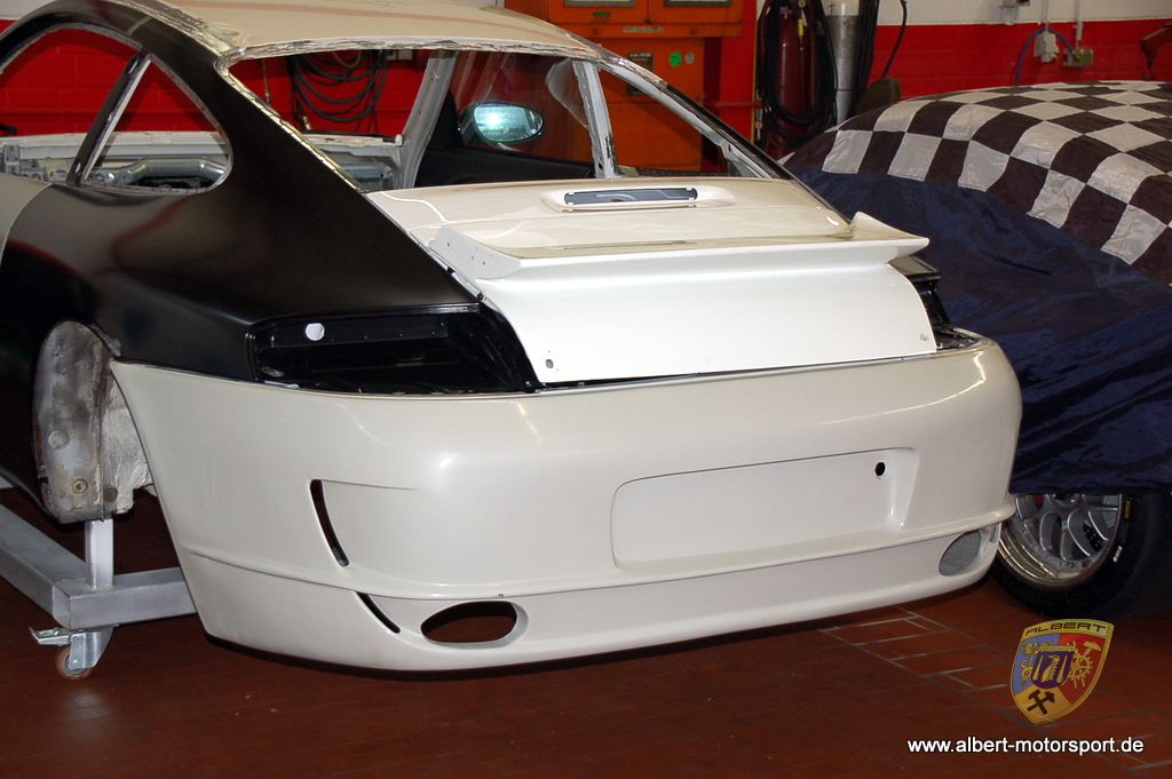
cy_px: 390
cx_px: 586
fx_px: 2049
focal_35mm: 63
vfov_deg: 21.5
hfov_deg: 31.9
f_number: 4.2
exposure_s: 1/60
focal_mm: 42
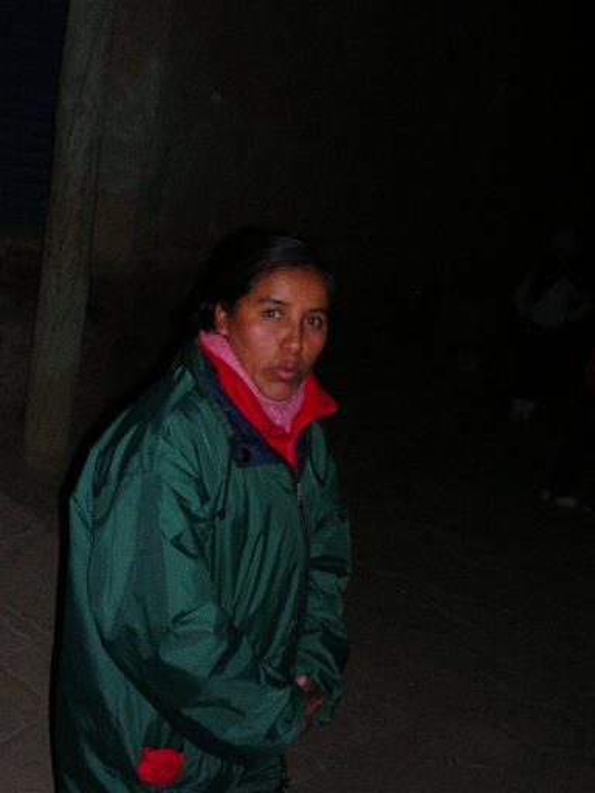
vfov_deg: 36.2
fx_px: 1215
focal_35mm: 53
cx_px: 298
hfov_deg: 27.5
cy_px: 396
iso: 200
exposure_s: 1/60.1
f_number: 6.4
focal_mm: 8
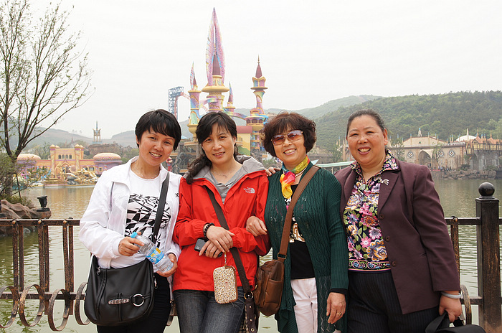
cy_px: 166
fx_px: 543
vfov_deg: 34.1
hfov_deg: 49.6
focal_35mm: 39
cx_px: 251
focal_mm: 26
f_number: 8
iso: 160
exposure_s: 1/160
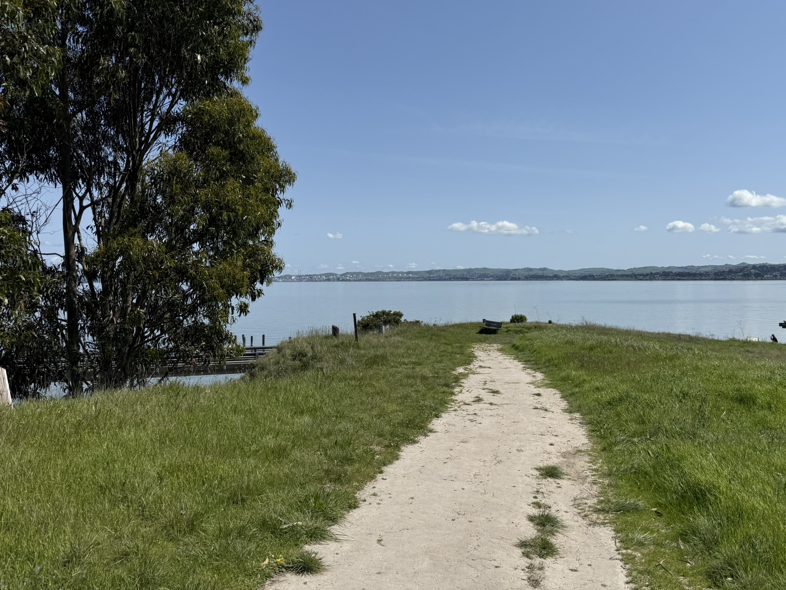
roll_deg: +0.5
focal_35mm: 30
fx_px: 681
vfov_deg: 46.8
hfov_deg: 59.5
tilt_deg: -0.3
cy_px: 281
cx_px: 465
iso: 80
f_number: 1.78
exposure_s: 1/11905
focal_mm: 6.76
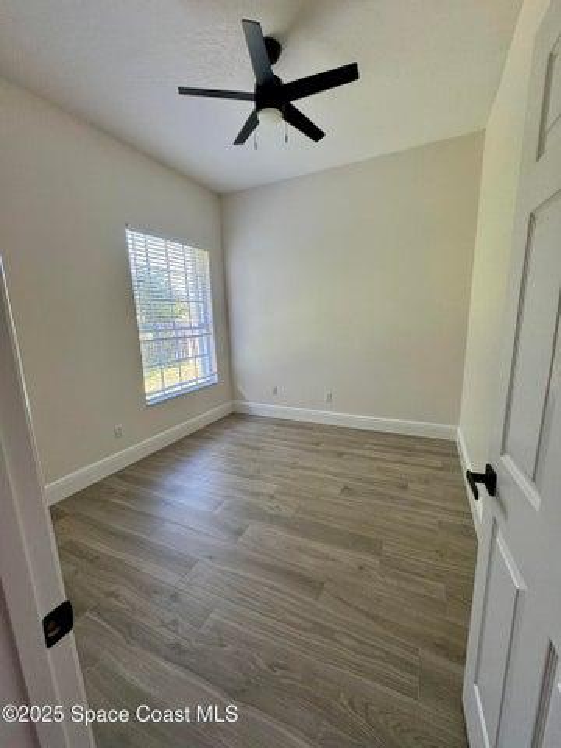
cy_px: 374
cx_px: 280
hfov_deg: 85.7
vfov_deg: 102.1
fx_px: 303
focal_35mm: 14
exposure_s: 1/99
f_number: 2.2
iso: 125
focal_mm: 2.22
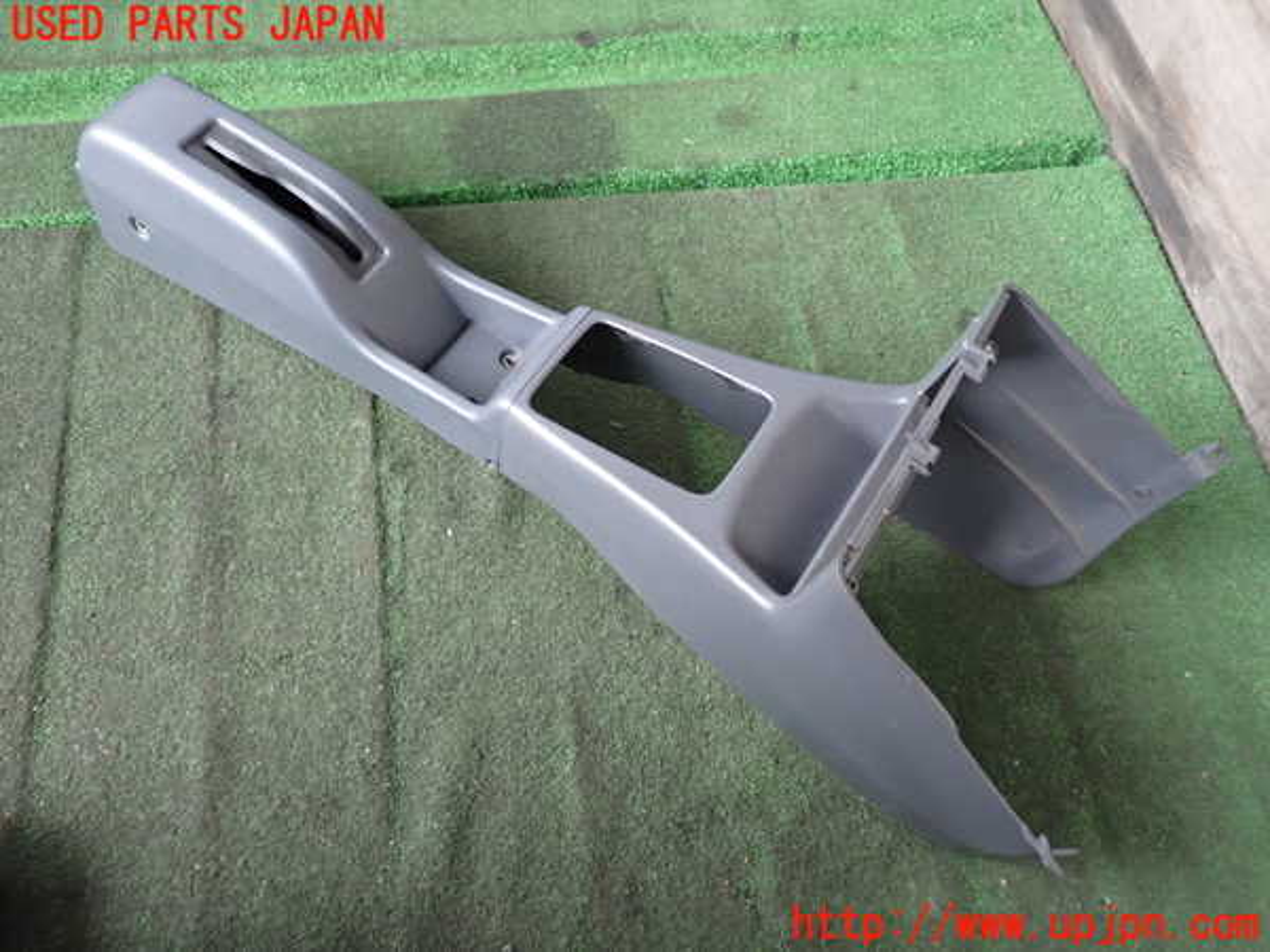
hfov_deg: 60.0
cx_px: 635
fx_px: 1101
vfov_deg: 46.8
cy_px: 476
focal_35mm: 30
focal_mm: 5.4
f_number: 2.3
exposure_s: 1/30
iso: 400
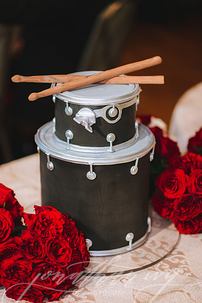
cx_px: 101
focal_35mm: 85
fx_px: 717
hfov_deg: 16.0
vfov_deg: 23.9
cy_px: 152
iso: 1250
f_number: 1.8
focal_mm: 85
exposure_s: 1/320
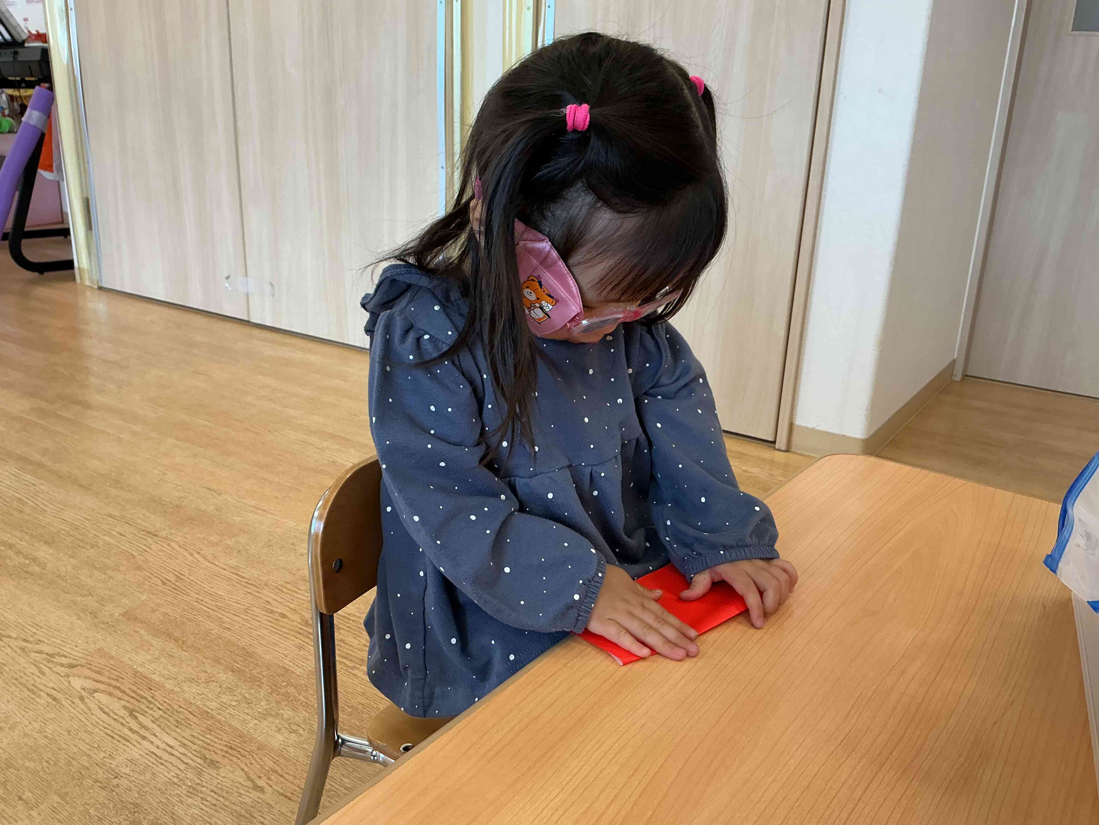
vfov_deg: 48.2
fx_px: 921
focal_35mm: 29
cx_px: 550
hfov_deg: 61.7
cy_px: 412
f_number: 1.8
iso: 50
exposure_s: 1/120
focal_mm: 3
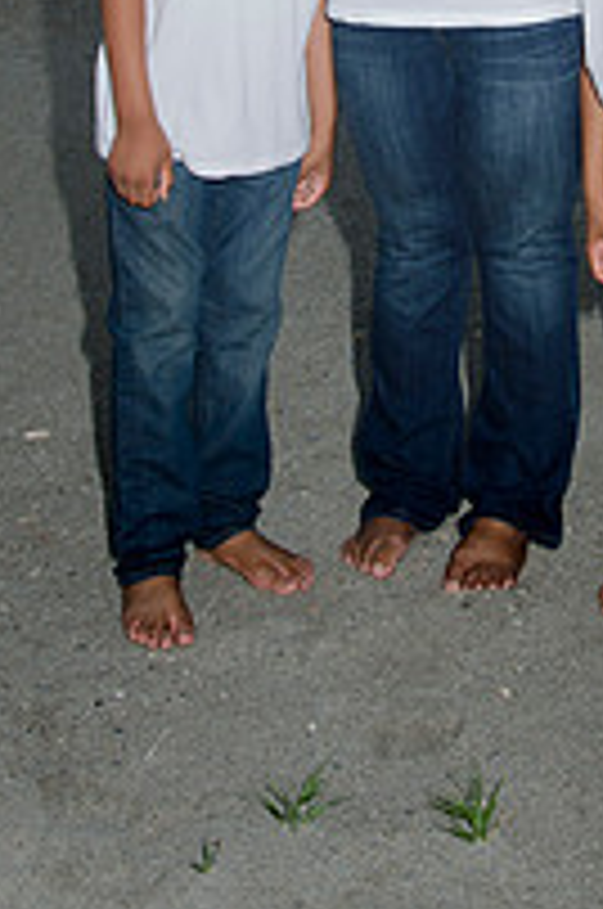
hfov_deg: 15.5
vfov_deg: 22.1
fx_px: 2193
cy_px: -94
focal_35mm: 87
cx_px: 504
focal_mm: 26
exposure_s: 1/250
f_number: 5.6
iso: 100
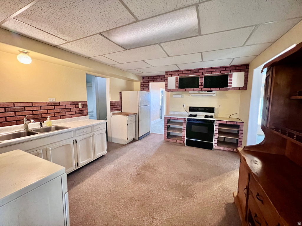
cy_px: 113
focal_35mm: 13
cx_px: 151
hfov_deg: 106.2
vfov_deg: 89.9
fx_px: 113
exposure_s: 1/30
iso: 1600
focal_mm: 1.57
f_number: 1.8
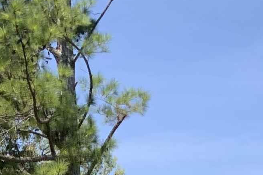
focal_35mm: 142
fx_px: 1037
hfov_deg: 14.4
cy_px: 458
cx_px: 73
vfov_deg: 8.6
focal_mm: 3
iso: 16
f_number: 1.8
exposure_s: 1/1221
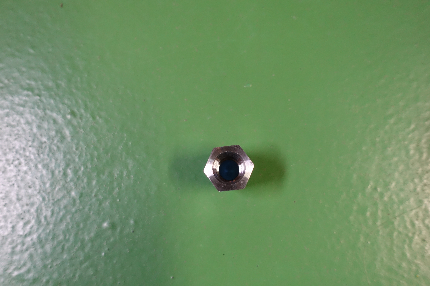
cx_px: 215
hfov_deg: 60.3
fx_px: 370
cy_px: 143
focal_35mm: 31
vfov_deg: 42.3
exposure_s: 1/40
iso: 640
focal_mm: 11.45
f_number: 2.5
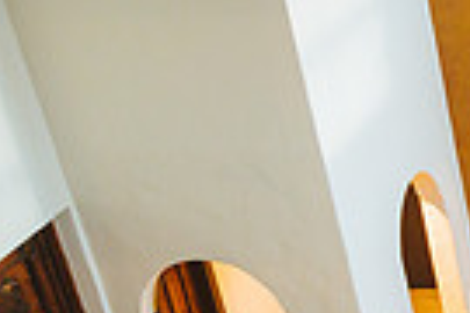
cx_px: 898
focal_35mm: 103
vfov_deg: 13.1
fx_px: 1345
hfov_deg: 16.1
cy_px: 306
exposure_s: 1/125
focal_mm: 24
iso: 4000
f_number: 2.8
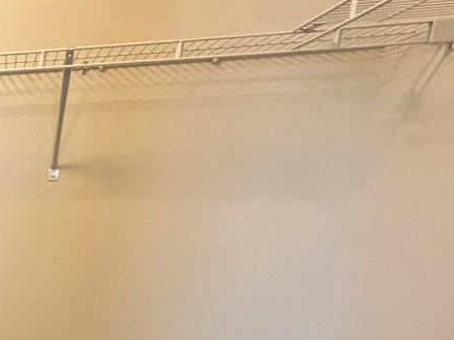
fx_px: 669
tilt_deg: -11.2
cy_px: 344
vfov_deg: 26.9
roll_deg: +0.1
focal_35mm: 51
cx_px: -245
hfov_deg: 26.1
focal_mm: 2.22
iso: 320
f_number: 2.2
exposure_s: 1/120
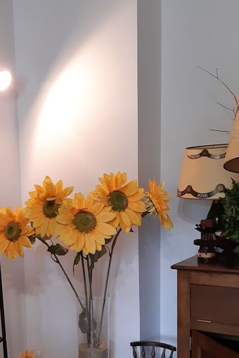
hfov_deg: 29.1
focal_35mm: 45
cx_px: 45
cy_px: 228
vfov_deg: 43.2
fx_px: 448
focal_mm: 3.92
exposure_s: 1/50
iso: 250
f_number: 1.7
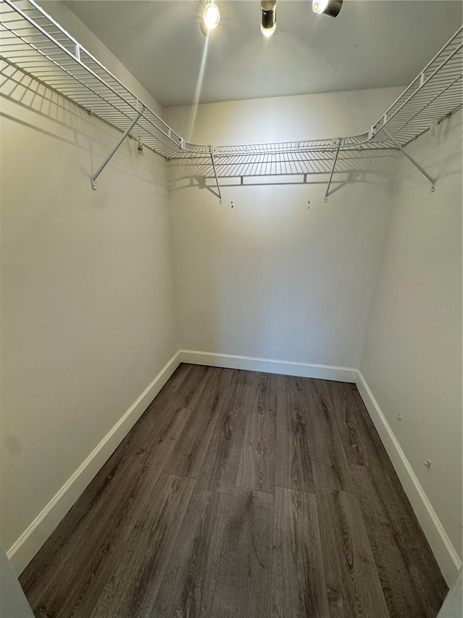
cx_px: 232
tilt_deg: -17.7
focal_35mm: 14
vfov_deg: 102.1
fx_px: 250
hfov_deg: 85.7
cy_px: 309
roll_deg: -0.1
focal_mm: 2.22
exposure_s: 1/120
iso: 250
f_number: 2.2
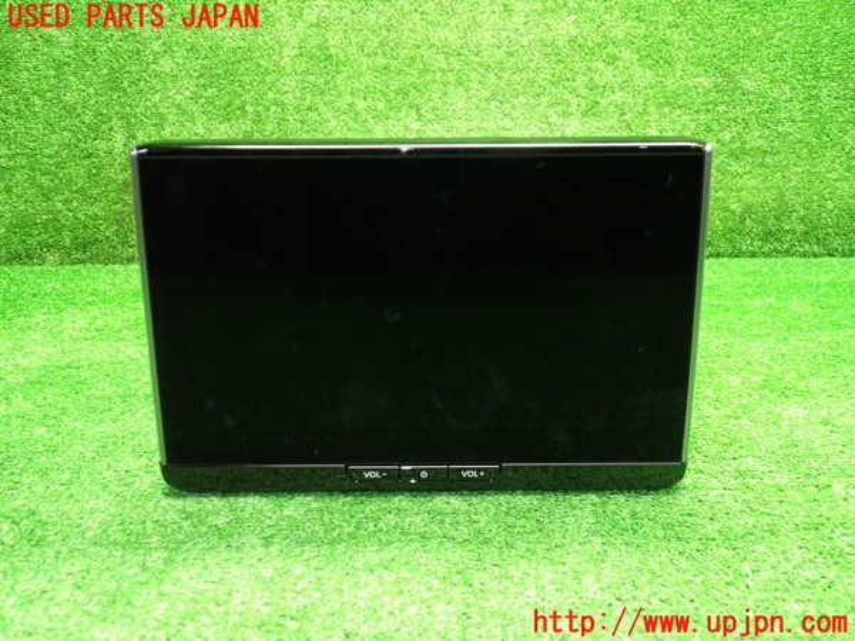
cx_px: 428
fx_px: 741
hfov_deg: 60.0
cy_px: 320
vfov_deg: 46.8
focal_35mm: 30
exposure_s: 1/30
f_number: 2.3
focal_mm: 5.4
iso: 800
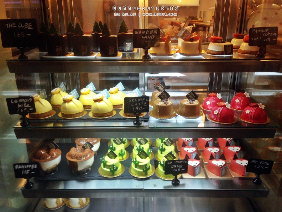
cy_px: 106
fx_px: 269
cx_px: 141
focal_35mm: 33
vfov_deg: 42.9
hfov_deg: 55.4
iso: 64
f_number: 2.4
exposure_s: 1/20
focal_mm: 4.12
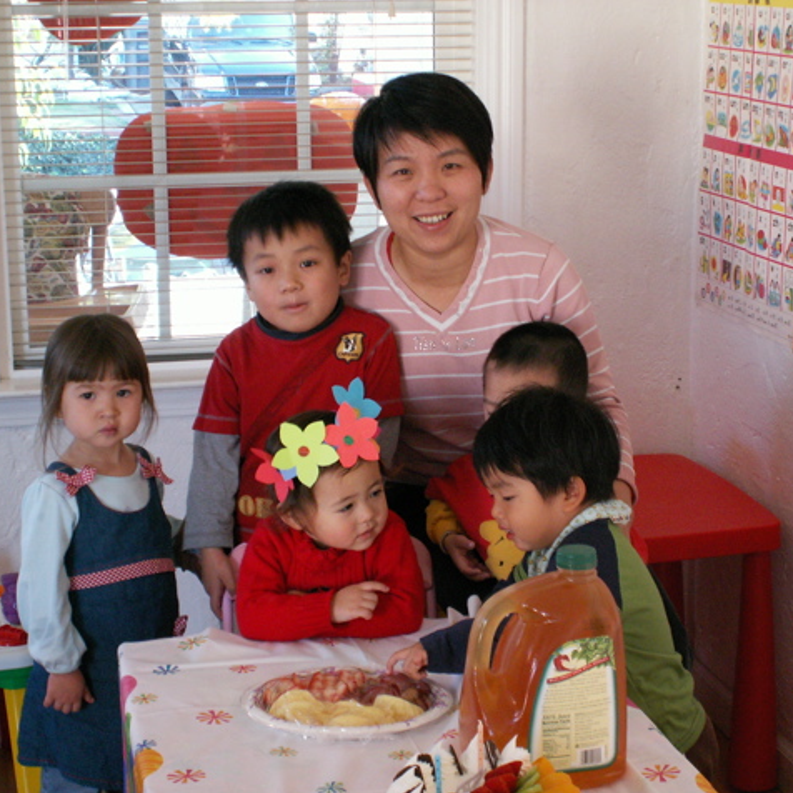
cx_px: 456
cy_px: 398
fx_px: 1970
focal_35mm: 76
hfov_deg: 22.7
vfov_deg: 22.8
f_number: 3.2
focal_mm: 10.74
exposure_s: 1/25
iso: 160
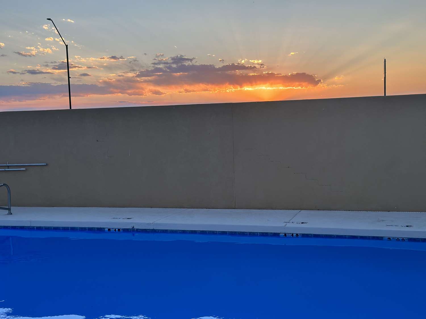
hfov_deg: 39.7
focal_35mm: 48
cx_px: 213
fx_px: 591
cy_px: 160
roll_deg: +2.6
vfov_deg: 30.3
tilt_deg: -4.4
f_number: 1.78
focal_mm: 6.86
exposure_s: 1/745
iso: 80
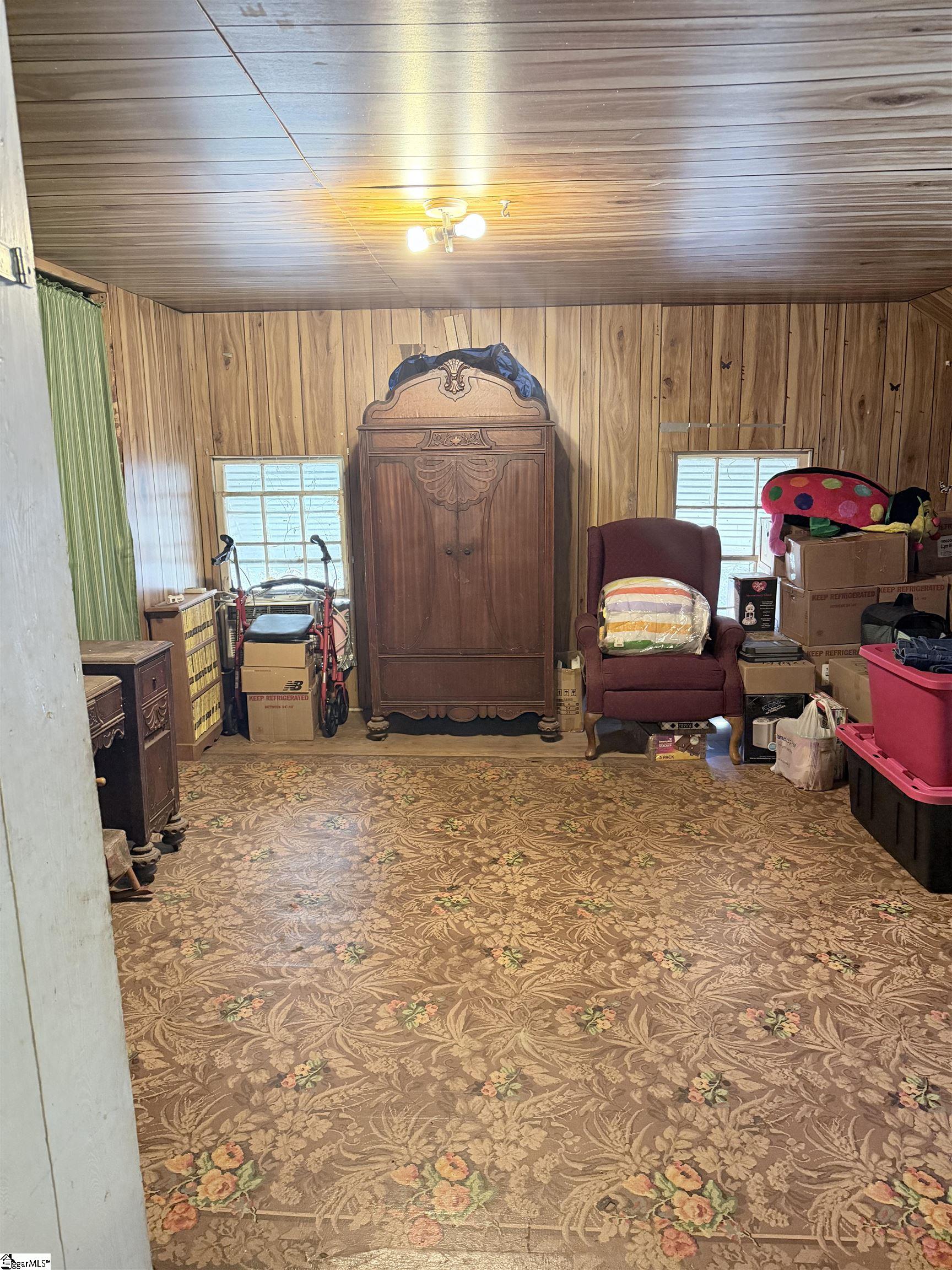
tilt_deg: -10.0
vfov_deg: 71.6
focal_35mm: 24
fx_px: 880
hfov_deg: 56.8
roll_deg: +0.0
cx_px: 476
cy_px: 635
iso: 800
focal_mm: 6.76
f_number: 1.78
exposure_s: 1/60
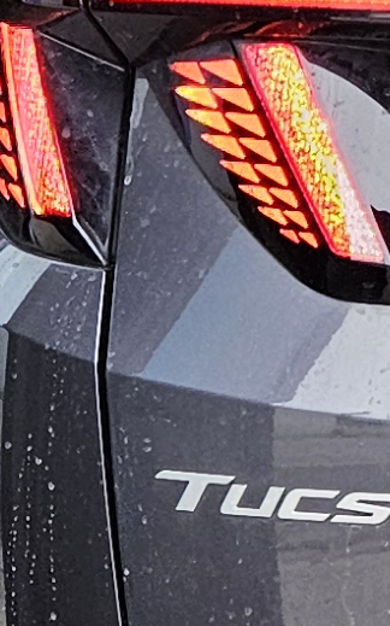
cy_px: 27
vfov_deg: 11.1
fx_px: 3200
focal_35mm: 188
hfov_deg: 6.2
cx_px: 1329
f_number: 1.8
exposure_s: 1/359
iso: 160
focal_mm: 5.4
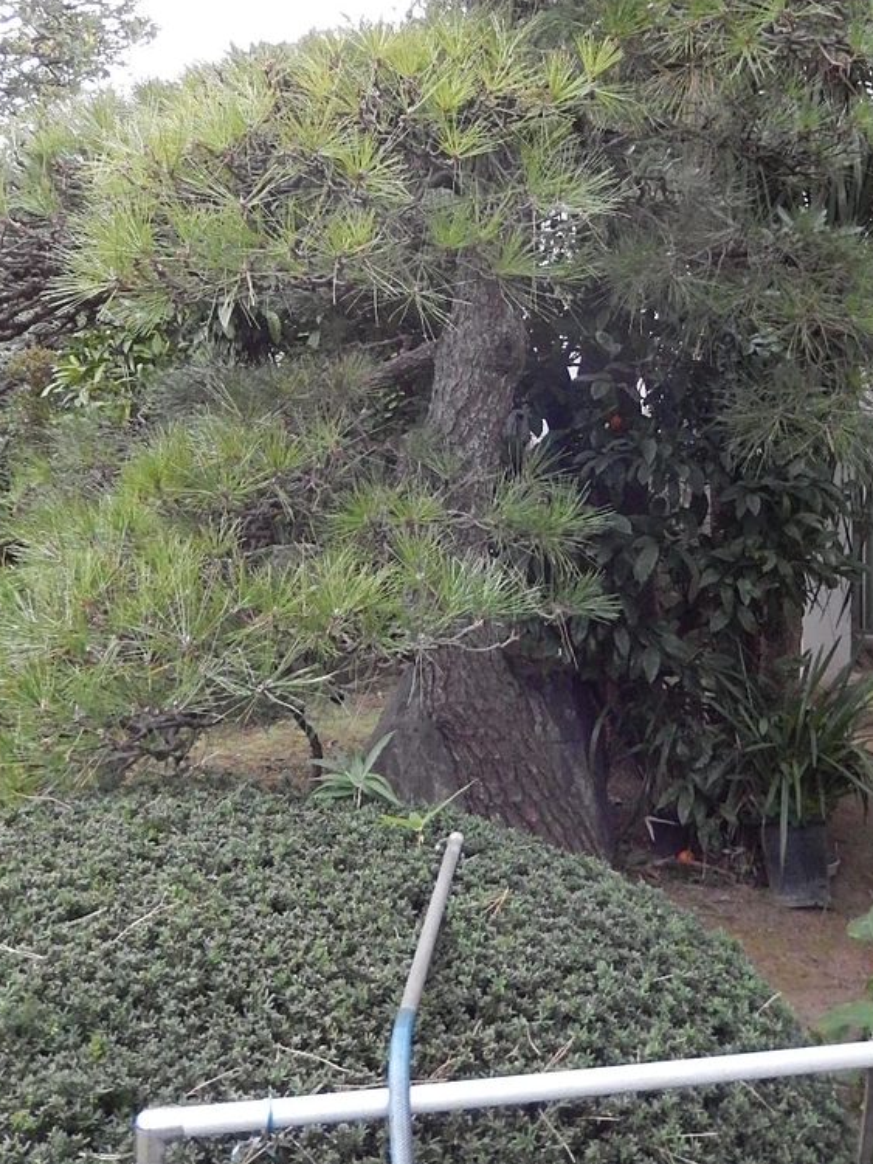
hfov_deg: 36.0
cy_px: 331
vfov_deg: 45.6
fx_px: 1344
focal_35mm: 40
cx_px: 450
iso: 800
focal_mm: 4.5
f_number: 3.4
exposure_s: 1/50
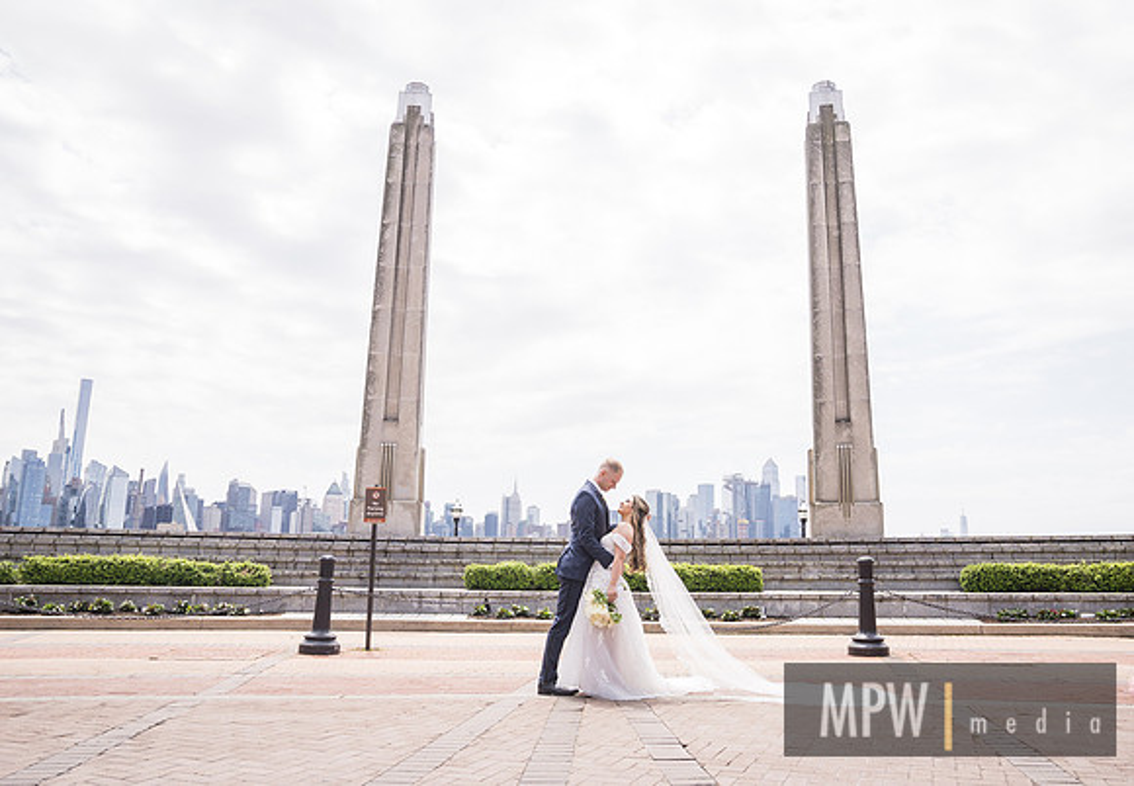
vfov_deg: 52.3
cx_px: 606
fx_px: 800
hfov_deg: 70.6
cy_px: 403
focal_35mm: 25
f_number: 2.8
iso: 100
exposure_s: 1/1000
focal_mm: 17
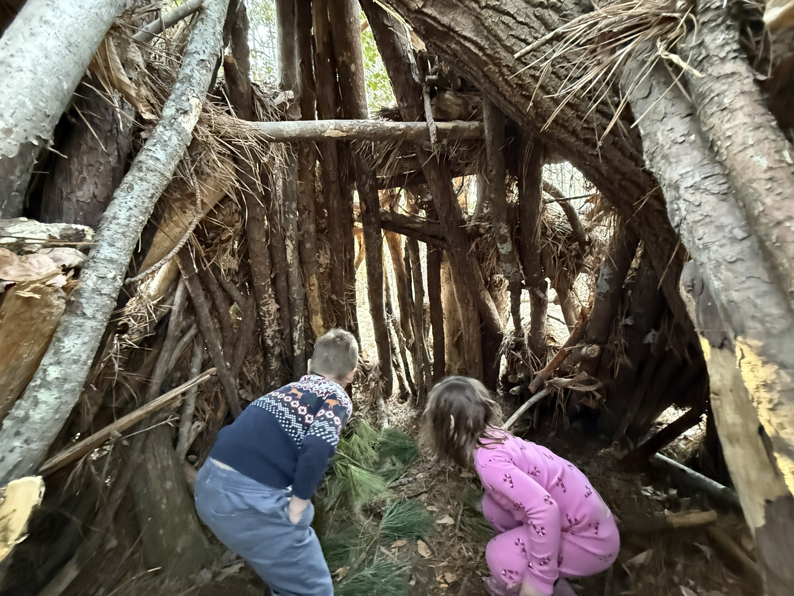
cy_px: 298
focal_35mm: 14
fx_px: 321
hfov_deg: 102.1
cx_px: 397
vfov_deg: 85.7
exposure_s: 1/54
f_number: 2.2
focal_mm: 2.22
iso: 1250
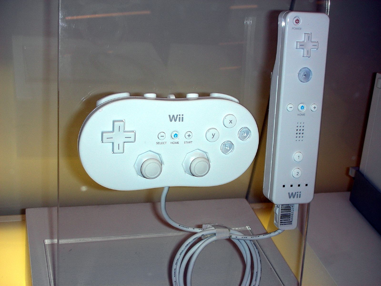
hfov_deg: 36.2
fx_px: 583
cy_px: 143
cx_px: 190
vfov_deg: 27.5
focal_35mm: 53
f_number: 3.7
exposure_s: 1/60.1
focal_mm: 8.8
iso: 50
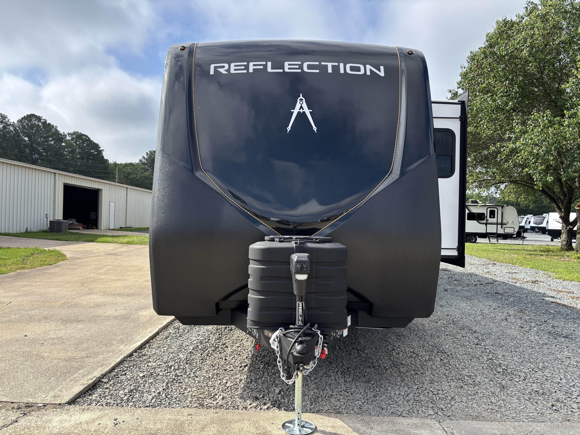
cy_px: 218
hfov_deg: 67.3
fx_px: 436
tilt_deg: -1.0
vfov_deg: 53.1
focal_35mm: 26
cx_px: 290
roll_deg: -1.9
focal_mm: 5.96
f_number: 1.6
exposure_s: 1/1812
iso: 50
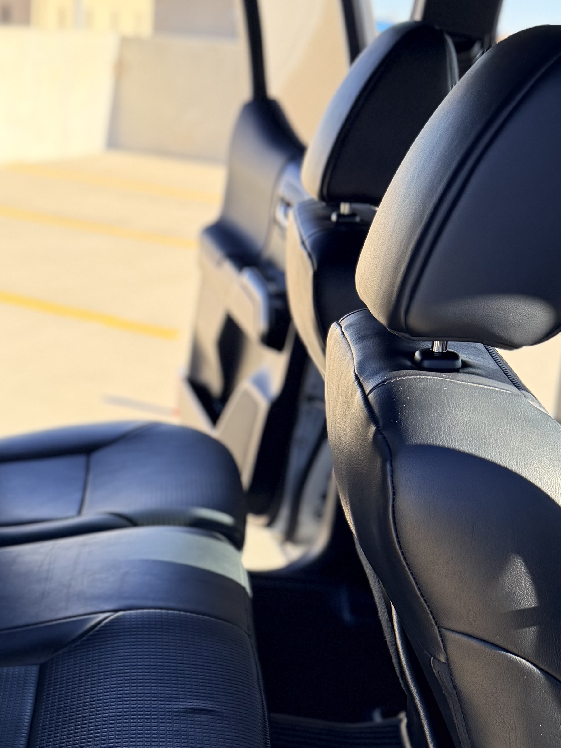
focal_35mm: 57
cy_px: 530
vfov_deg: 33.3
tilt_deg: -22.3
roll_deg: -0.5
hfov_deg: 24.5
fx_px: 1232
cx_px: 7
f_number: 1.78
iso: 100
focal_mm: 6.76
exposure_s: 1/805
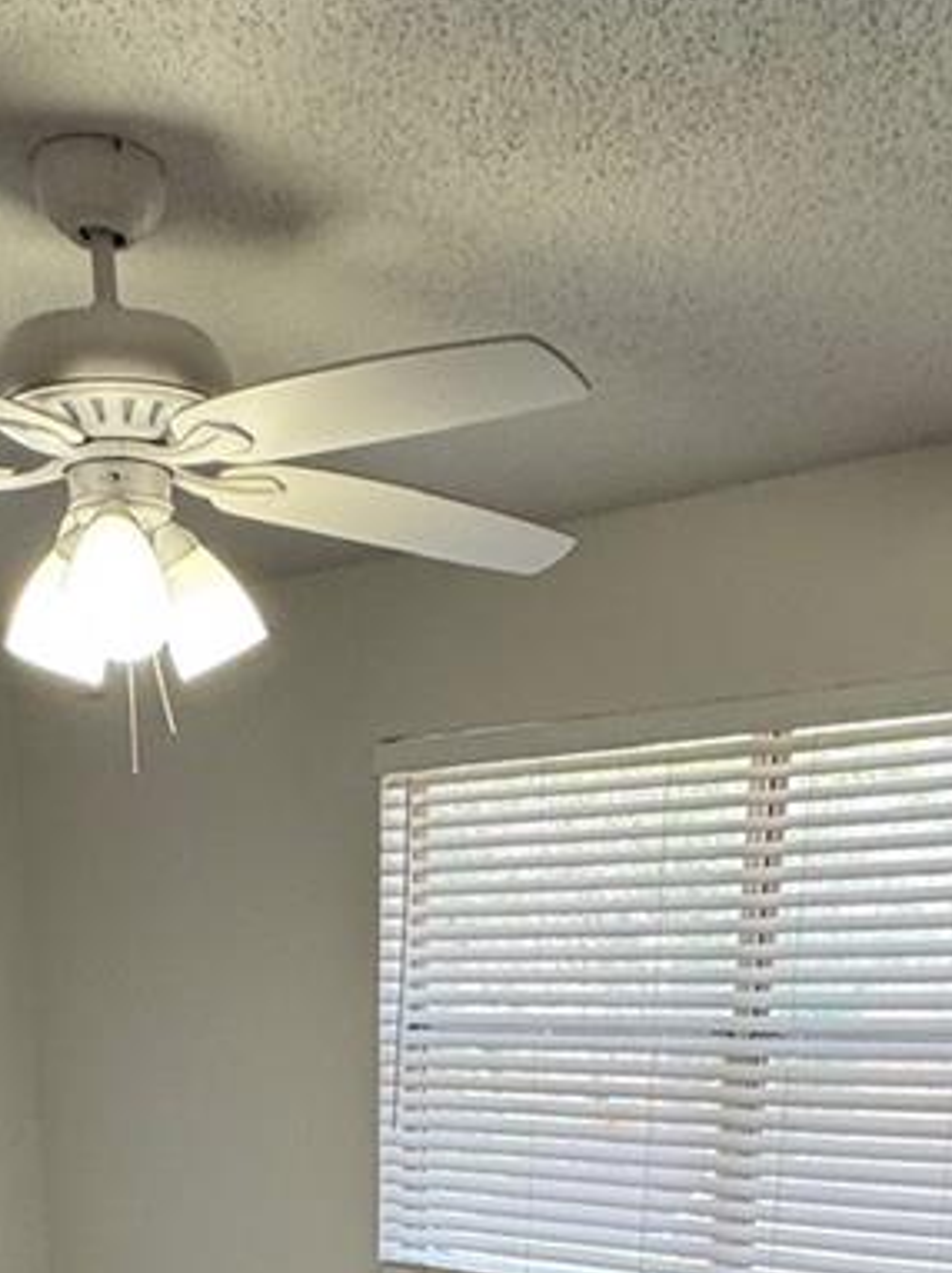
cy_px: 1546
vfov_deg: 34.1
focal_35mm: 44
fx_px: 1615
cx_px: 403
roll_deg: +0.8
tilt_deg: -19.2
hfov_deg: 32.8
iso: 160
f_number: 2.2
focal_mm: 2.22
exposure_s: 1/120
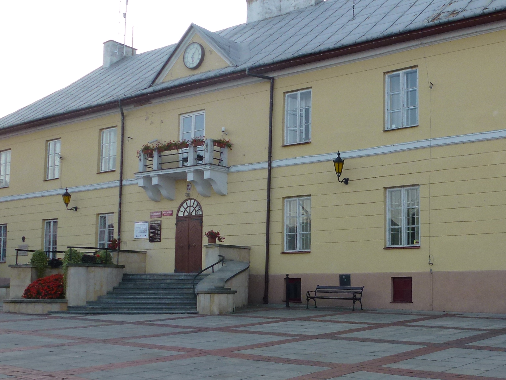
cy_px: 237
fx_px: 629
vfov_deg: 33.4
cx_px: 383
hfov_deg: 42.4
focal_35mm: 43
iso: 100
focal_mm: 4.3
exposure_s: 1/125
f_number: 3.3
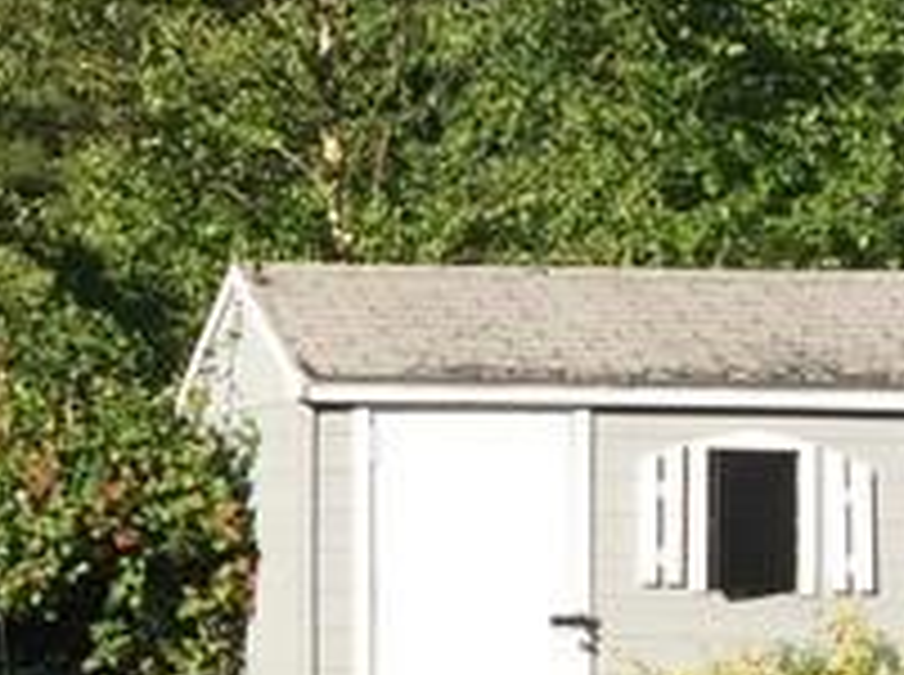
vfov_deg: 10.0
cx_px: -819
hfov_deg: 12.1
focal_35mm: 148
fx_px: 3858
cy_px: 410
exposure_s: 1/1466
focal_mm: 4.15
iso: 32
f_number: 2.2
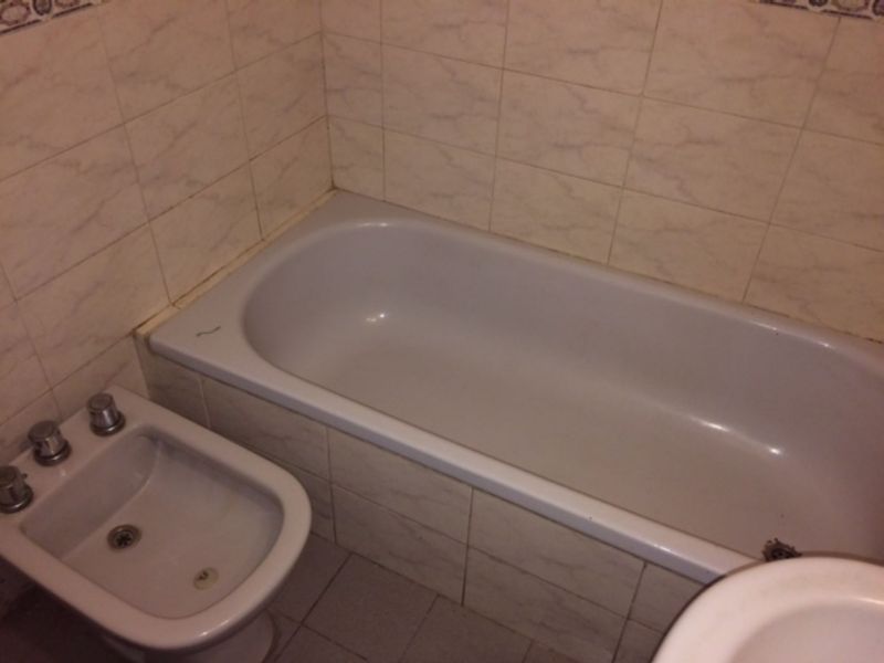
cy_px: 332
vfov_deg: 48.2
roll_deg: -1.9
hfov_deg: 61.7
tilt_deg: -39.5
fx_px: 741
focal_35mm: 29
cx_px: 442
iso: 100
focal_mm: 4.15
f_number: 2.2
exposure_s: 1/33
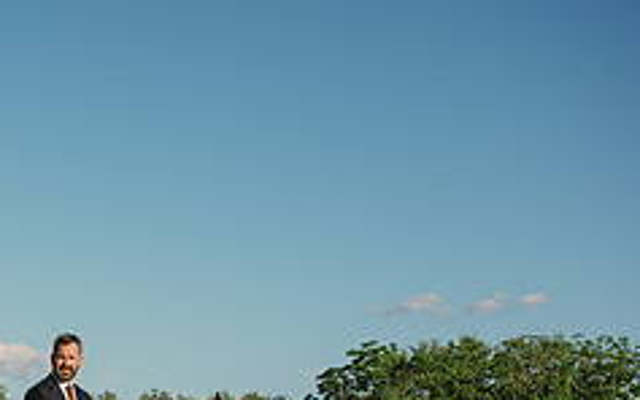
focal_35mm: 76
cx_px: -19
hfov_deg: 25.6
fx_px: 1325
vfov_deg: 16.8
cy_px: 392
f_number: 4.5
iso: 80
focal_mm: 30.5
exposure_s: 1/640
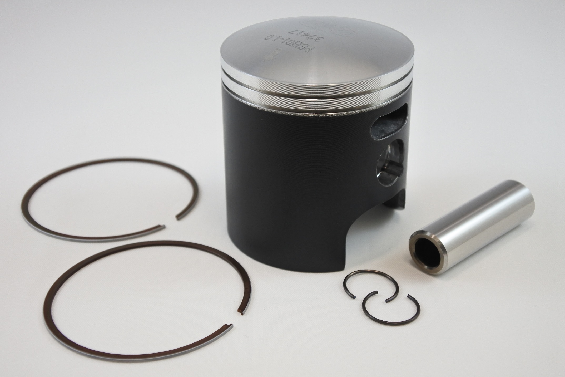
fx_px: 895
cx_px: 282
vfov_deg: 23.8
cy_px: 188
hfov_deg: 35.1
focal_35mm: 57
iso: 400
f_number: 4.8
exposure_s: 1/125
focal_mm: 21.4
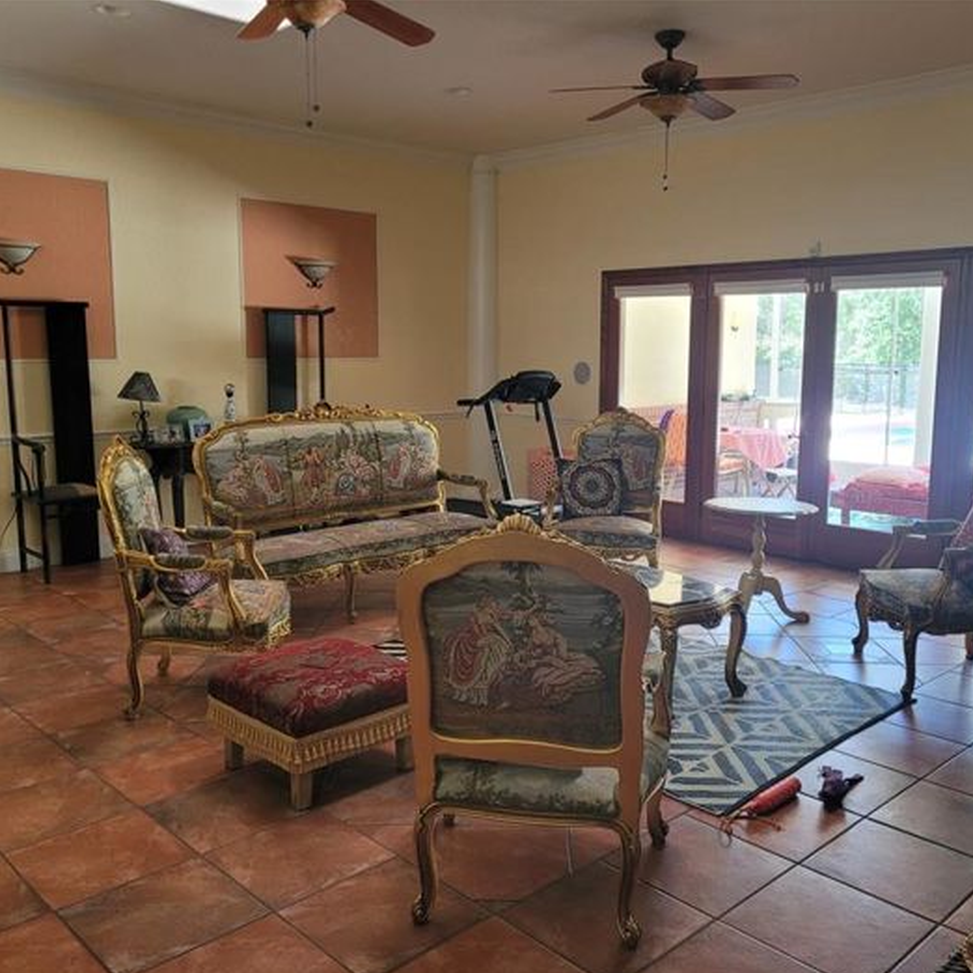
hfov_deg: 52.5
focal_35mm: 31
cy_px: 490
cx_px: 504
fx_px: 986
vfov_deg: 52.5
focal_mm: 5.4
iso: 200
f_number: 1.8
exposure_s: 1/60
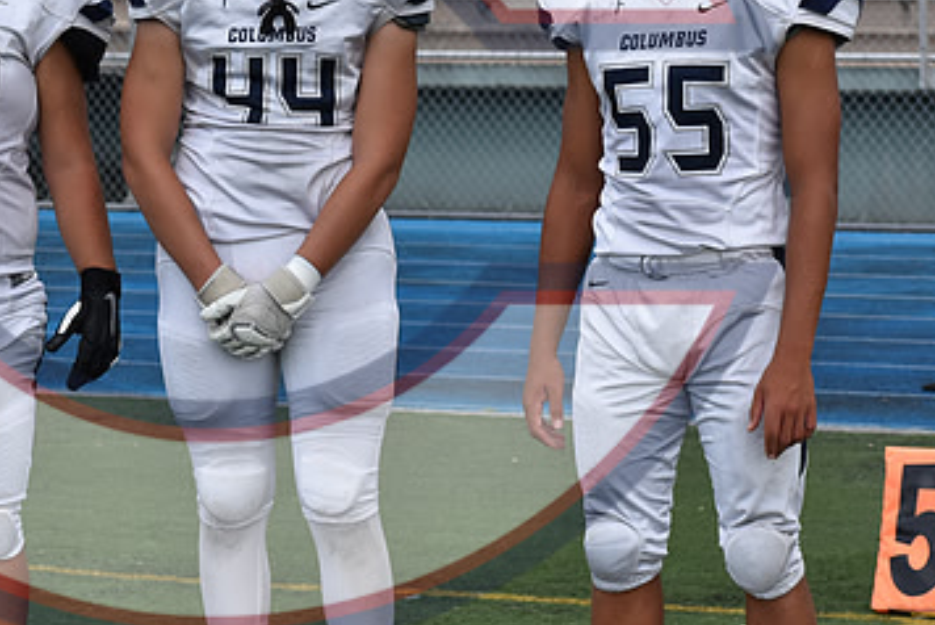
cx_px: 202
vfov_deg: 8.0
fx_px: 4445
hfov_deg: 12.0
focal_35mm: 171
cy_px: 156
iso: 400
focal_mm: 70
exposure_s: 1/1600
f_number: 6.3
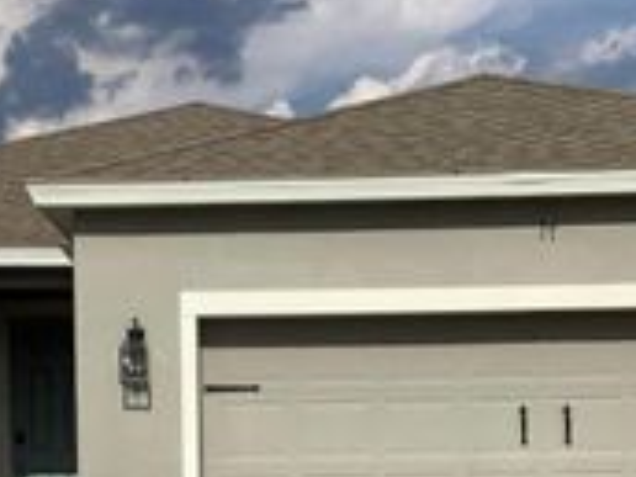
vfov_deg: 16.1
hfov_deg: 21.7
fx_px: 1654
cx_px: 244
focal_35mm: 90
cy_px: 486
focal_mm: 3.3
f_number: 2.4
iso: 25
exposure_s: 1/3021
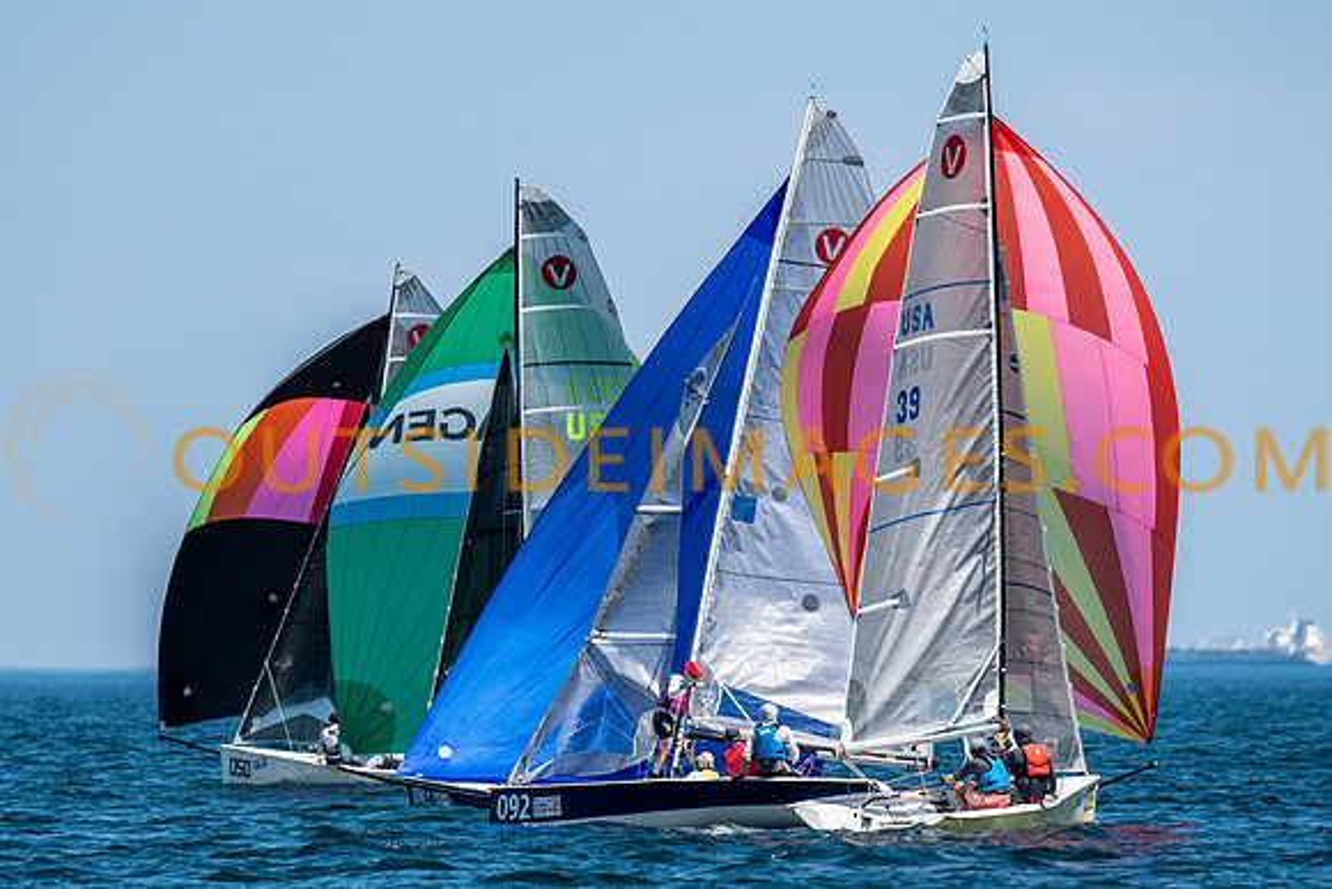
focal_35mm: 538
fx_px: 19922
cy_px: 518
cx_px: 664
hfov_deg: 3.8
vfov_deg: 2.6
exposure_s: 1/2500
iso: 320
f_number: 5.6
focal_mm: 300
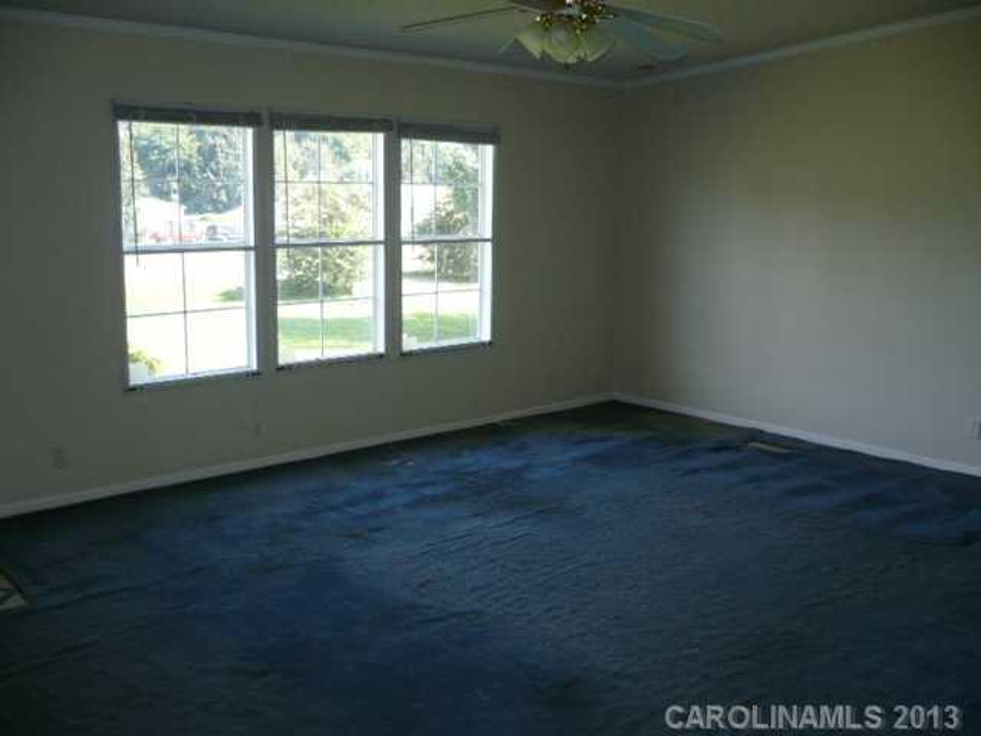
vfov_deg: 40.7
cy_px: 368
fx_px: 992
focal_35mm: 35
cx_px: 490
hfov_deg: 52.6
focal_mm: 5.8
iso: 100
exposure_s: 1/100
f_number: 2.8
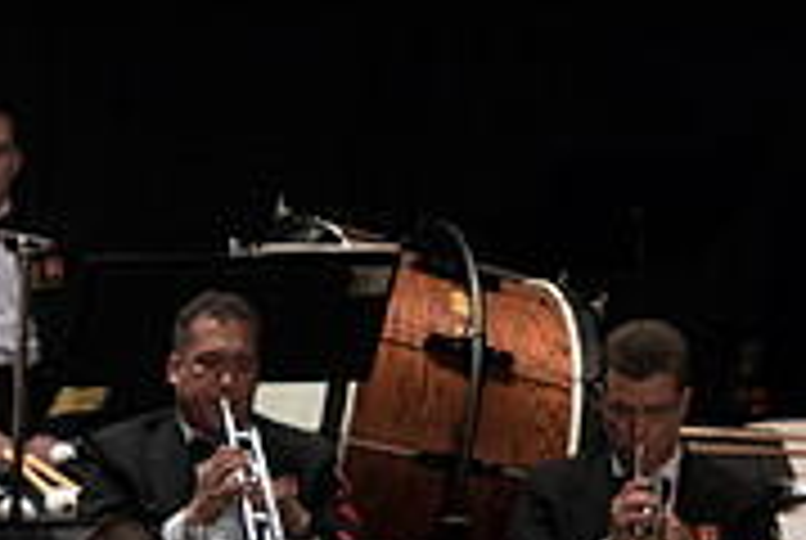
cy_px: 862
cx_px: 329
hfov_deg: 2.9
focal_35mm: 711
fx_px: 15945
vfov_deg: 1.9
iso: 4000
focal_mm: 220
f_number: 5.6
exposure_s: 1/500
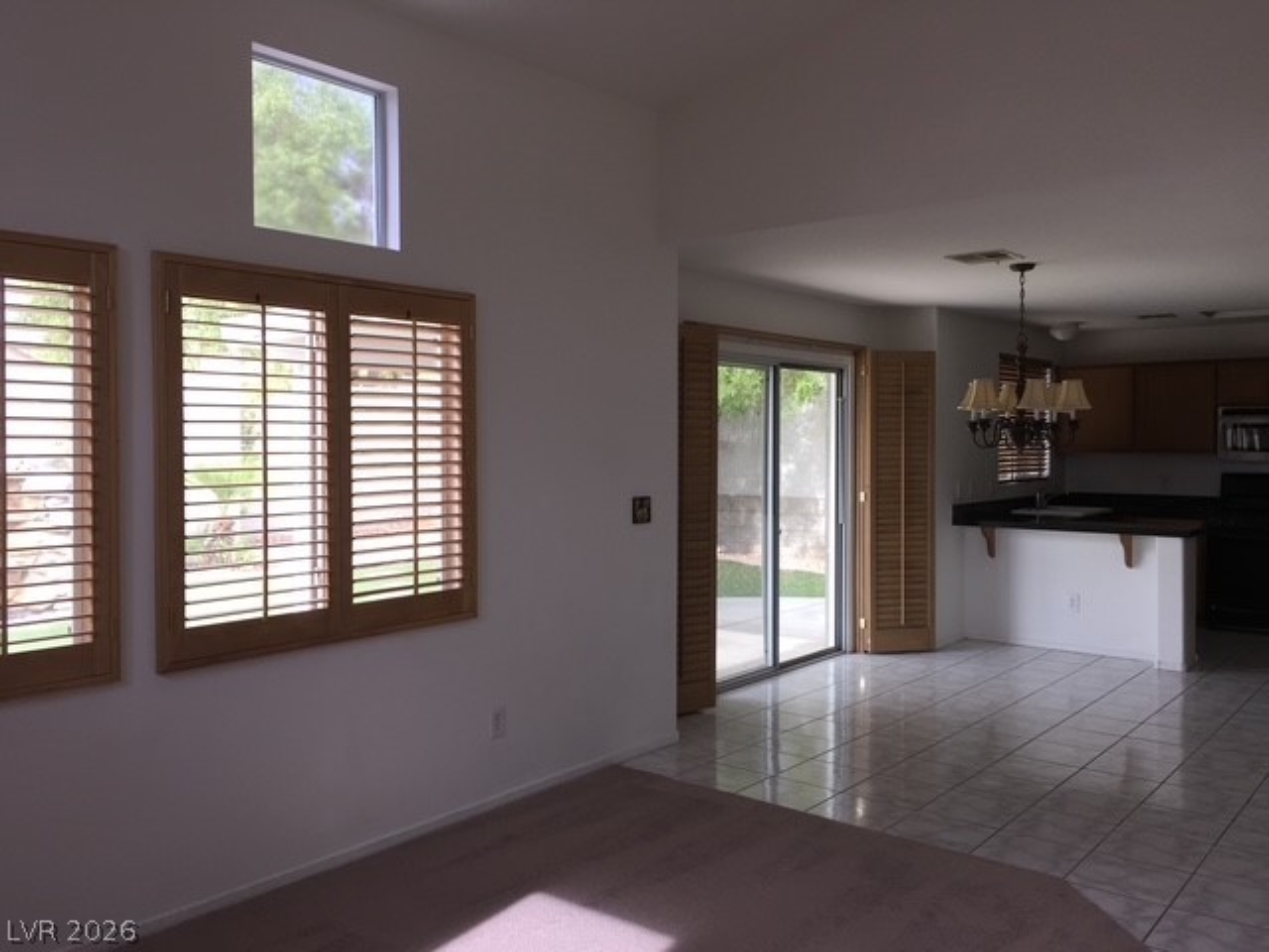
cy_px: 476
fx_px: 1063
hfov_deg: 61.7
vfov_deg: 48.2
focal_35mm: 29
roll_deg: -0.1
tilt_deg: -1.0
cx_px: 634
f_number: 2.2
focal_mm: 4.15
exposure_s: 1/148
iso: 32
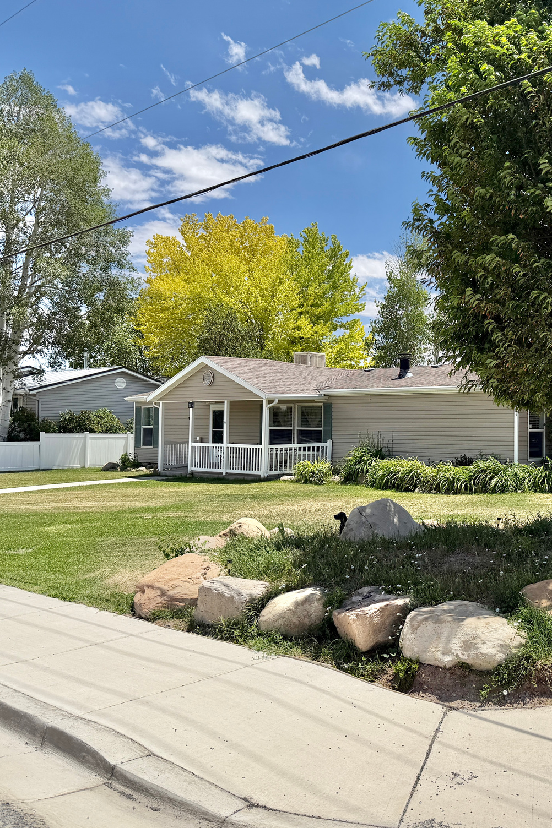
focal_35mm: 34
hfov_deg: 36.9
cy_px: 420
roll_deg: -1.5
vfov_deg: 55.8
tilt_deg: +1.1
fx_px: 782
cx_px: 474
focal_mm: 6.76
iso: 80
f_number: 1.78
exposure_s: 1/8130
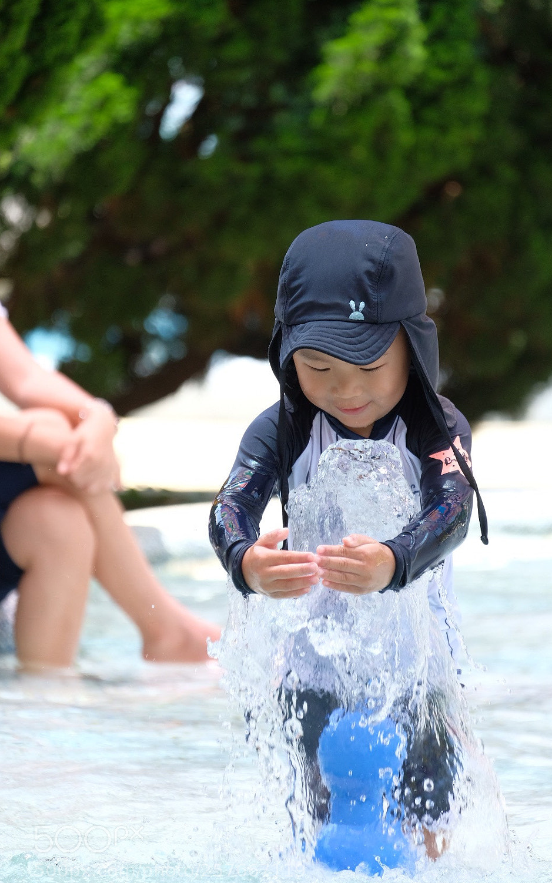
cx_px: 311
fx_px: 5538
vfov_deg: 9.1
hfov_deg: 5.7
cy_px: 446
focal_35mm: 230
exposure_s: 1/500
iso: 640
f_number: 4.4
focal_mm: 141.3
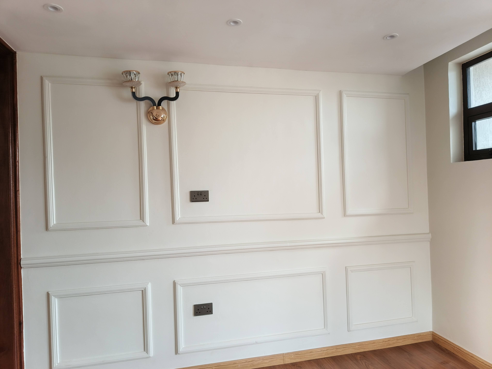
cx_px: 246
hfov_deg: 73.9
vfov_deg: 58.9
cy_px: 184
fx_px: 327
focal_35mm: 23
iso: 159
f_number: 1.8
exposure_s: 1/50
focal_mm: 5.56
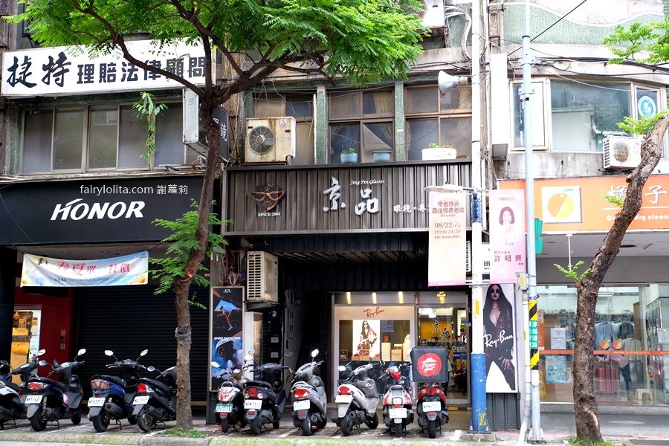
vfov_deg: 31.9
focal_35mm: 42
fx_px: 780
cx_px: 334
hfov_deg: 46.4
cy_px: 223
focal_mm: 27.9
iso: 500
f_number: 4.5
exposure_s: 1/34
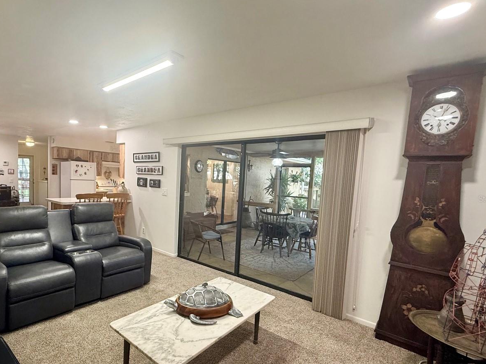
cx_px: 188
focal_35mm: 19
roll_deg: -2.6
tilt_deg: -4.4
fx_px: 267
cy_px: 198
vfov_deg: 68.5
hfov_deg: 83.3
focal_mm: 2.22
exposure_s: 1/60
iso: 200
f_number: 2.2
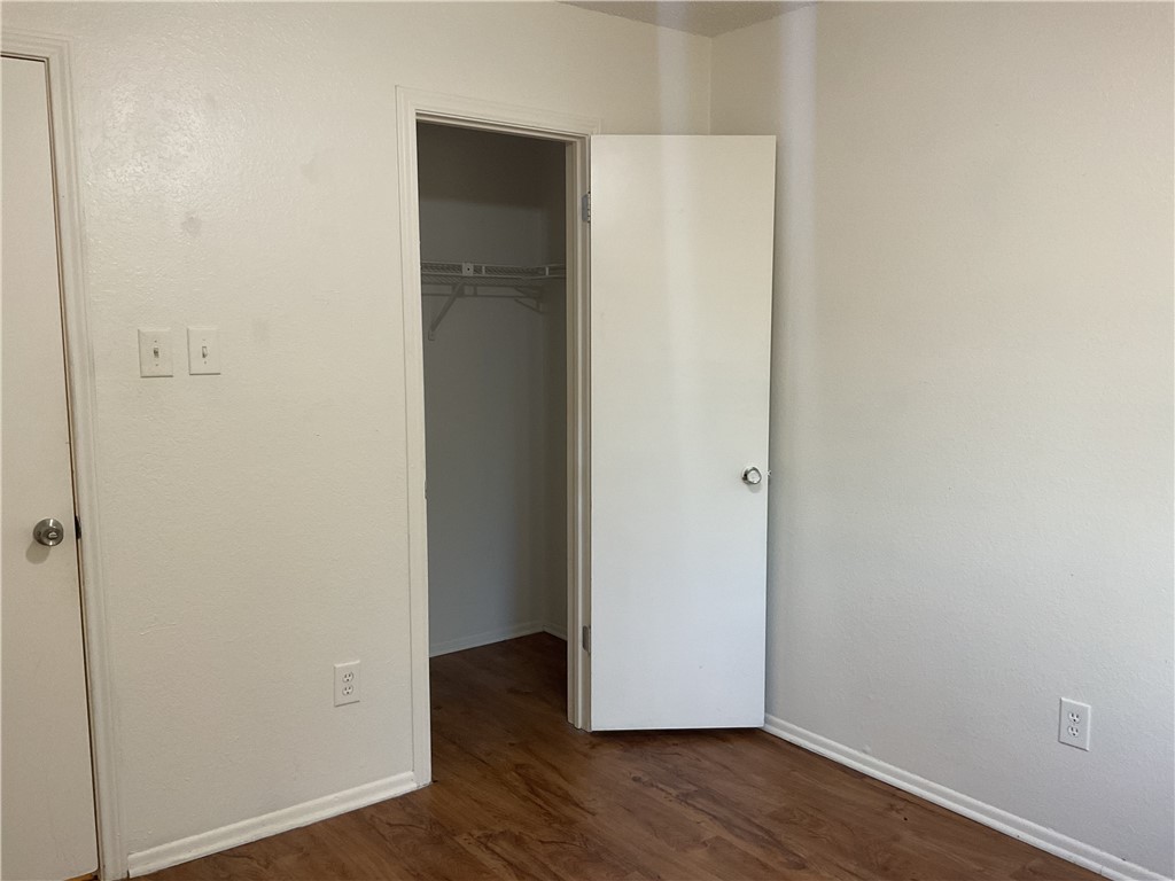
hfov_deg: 61.7
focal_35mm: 29
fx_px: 984
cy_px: 440
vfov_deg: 48.2
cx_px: 588
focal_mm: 3
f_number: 1.8
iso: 100
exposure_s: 1/60
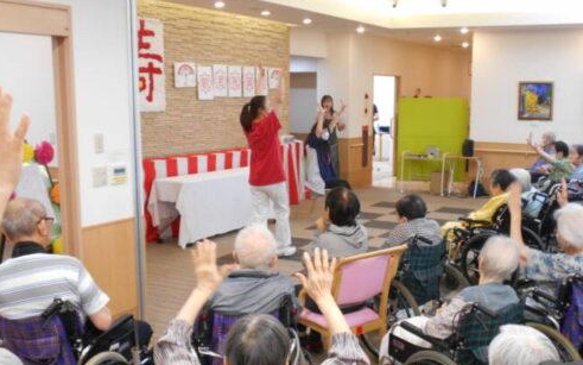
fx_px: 699
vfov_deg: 29.2
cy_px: 202
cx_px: 350
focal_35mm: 44
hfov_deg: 45.0
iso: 400
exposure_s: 1/25
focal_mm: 5.8
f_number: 3.6
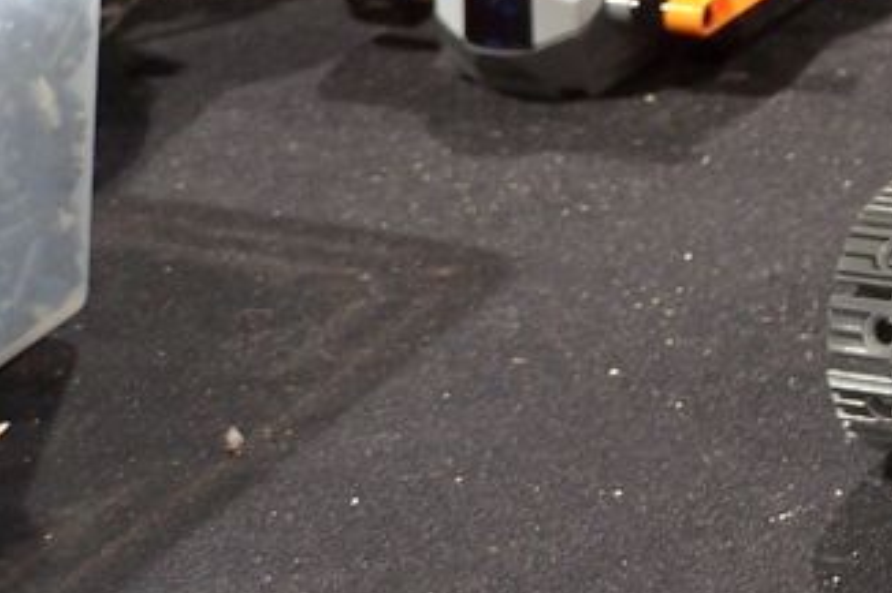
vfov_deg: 3.3
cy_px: -391
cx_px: 1305
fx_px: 10351
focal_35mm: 418
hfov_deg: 4.9
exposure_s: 1/2
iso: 80
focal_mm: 21.2
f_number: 3.2
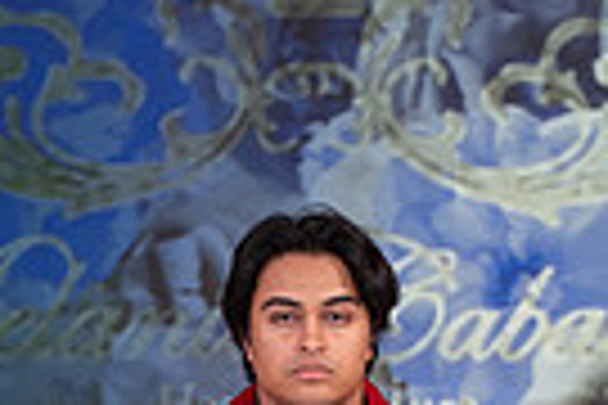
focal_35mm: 306
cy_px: 999
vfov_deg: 4.4
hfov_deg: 6.7
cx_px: 354
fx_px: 5168
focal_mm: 92
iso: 2000
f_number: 5.6
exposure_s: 1/400
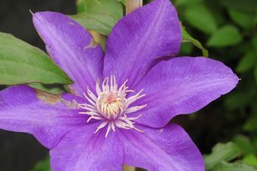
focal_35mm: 97
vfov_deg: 14.1
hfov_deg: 21.0
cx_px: 115
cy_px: 106
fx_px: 692
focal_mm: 50
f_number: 8
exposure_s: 1/125
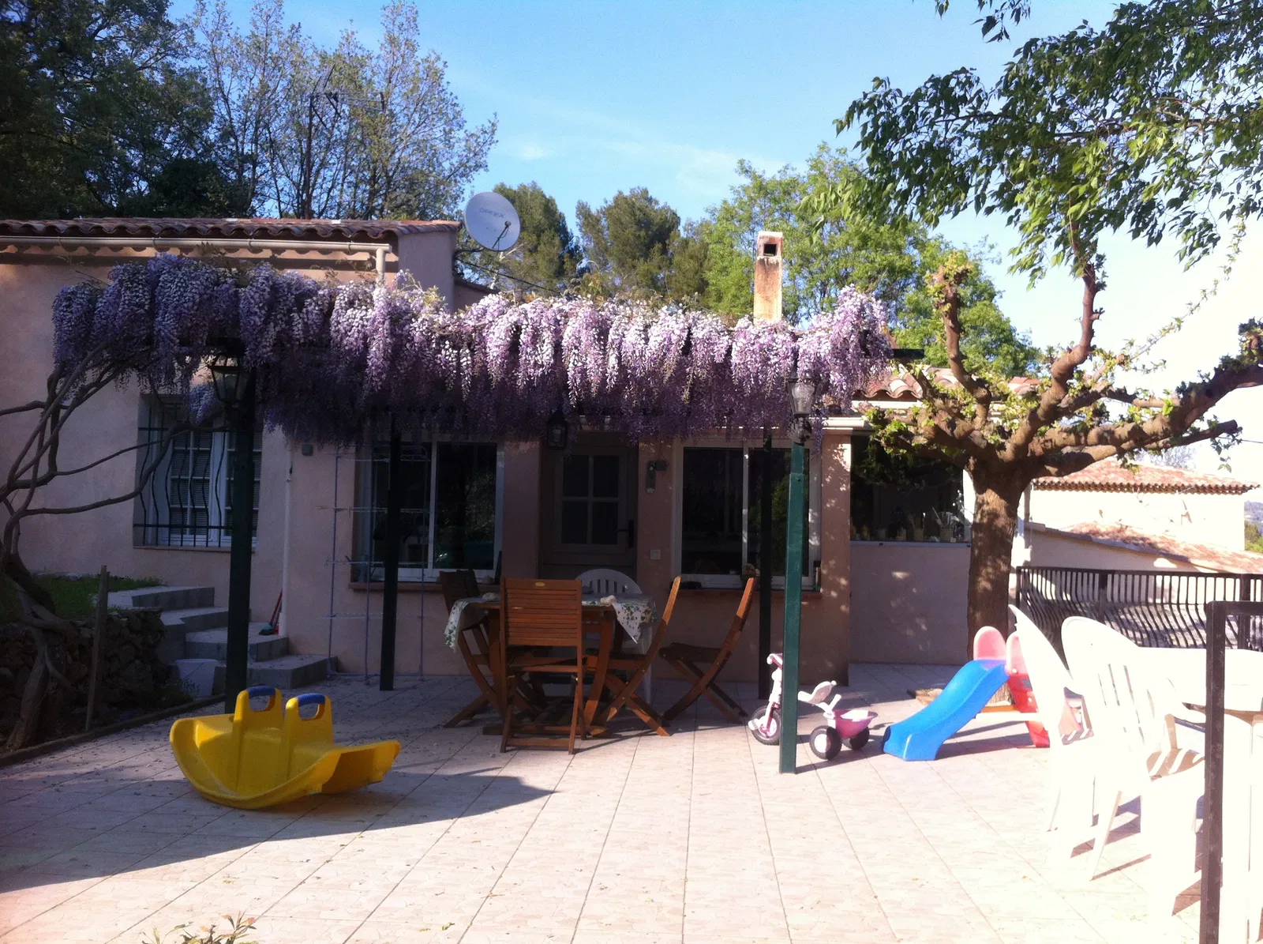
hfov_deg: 52.7
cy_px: 472
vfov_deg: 40.6
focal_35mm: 35
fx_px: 1275
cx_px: 632
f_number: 2.8
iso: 80
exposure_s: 1/479
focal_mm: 3.85
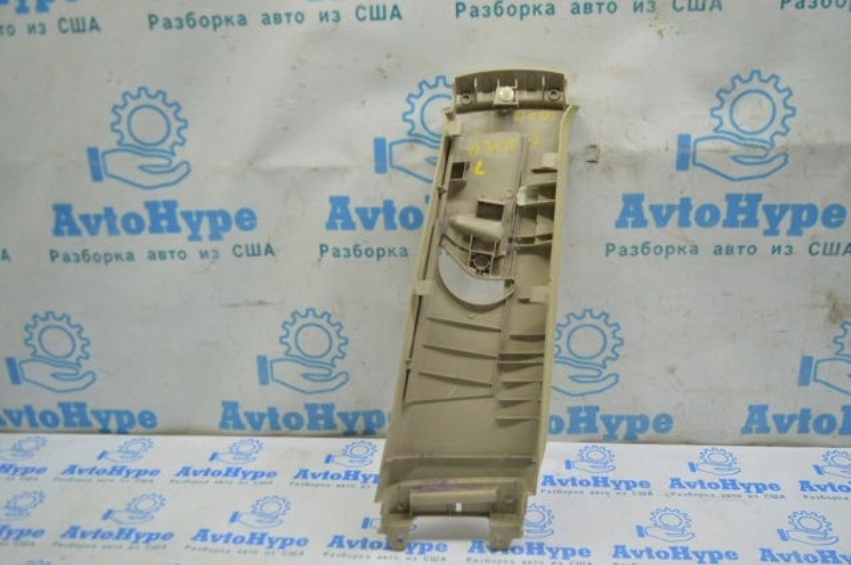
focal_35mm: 33
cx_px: 426
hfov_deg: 57.3
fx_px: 779
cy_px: 282
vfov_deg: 39.9
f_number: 3.8
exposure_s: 1/50
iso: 400
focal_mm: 22
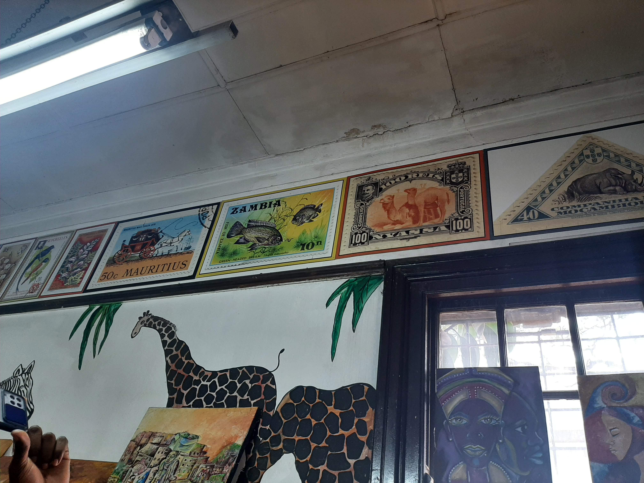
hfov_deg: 67.3
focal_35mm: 26
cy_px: 242
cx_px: 322
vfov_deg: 53.1
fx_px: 484
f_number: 1.7
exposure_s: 1/50
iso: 100
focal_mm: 3.93
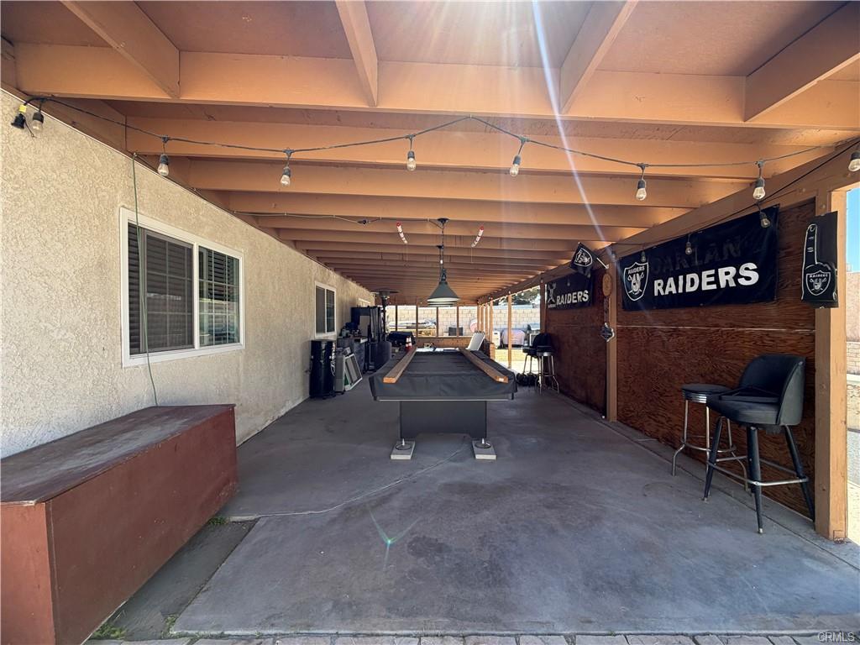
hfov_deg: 102.1
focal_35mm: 14
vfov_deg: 85.7
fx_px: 348
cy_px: 322
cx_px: 430
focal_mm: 2.22
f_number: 2.2
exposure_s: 1/192
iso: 50
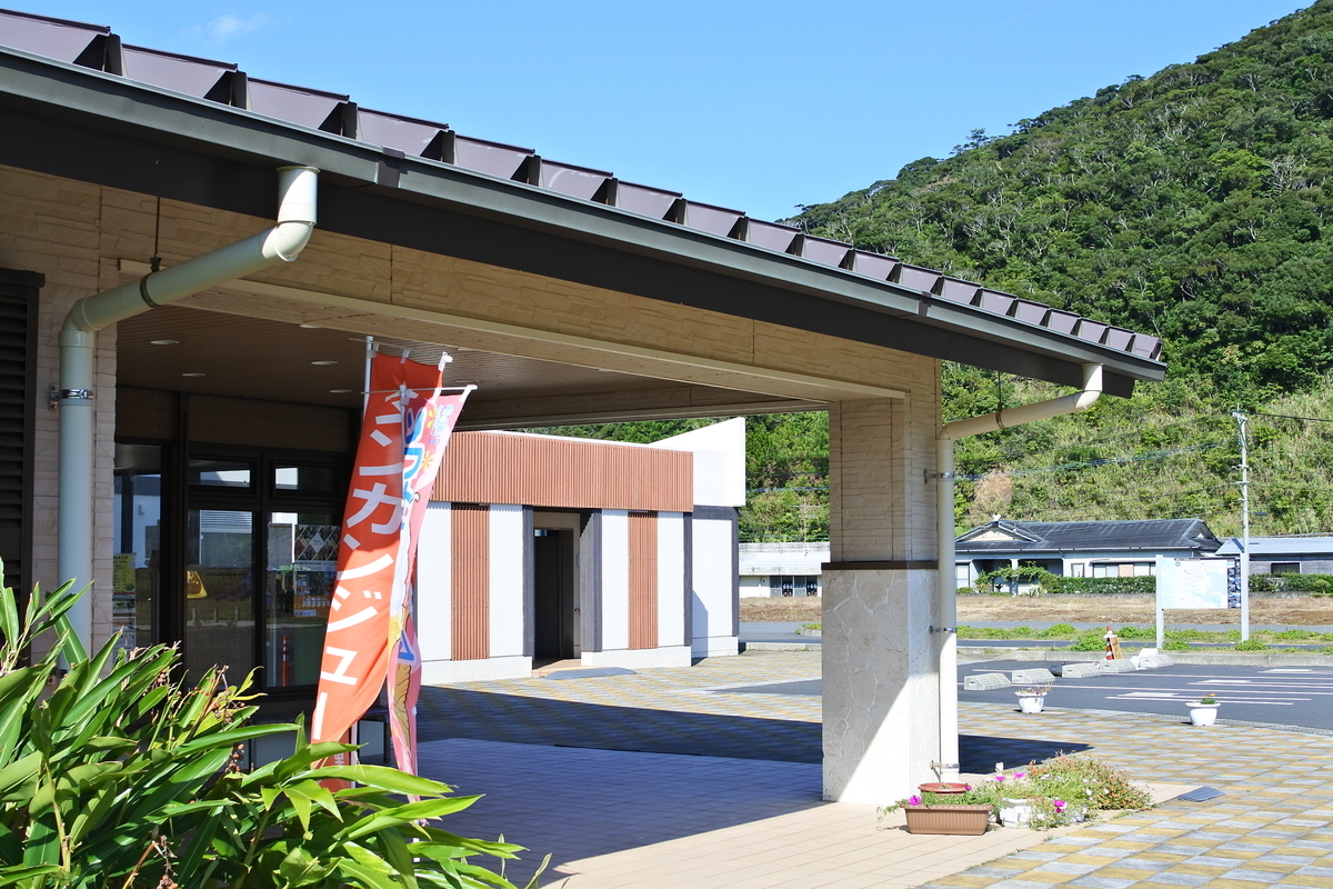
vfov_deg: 27.5
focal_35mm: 49
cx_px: 666
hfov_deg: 40.3
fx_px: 1814
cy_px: 444
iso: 160
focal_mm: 18.5
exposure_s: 1/800
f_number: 4
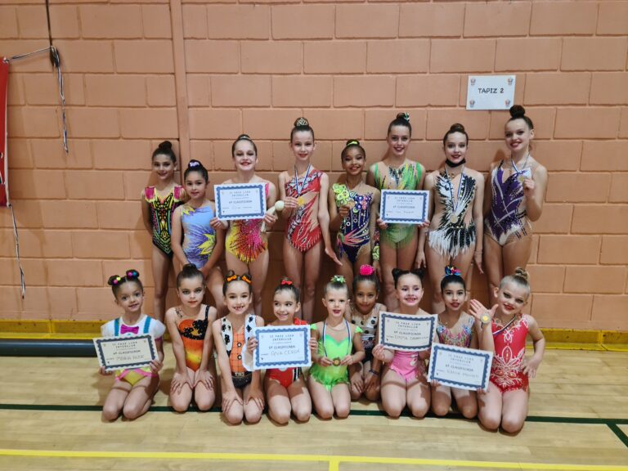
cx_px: 314
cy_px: 236
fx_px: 490
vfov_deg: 51.4
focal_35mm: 27
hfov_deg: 65.3
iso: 160
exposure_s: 1/50
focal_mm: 5.9
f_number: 2
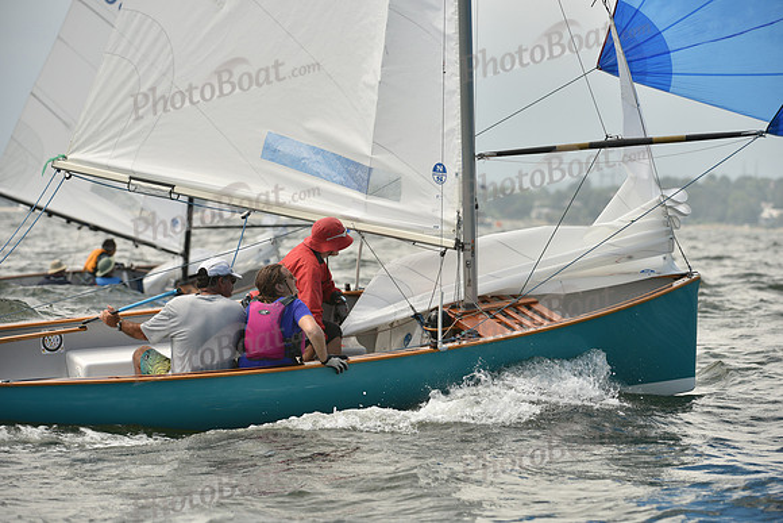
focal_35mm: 200
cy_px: 262
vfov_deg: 6.9
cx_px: 392
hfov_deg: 10.3
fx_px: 4351
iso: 250
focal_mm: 200
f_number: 5.6
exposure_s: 1/1250
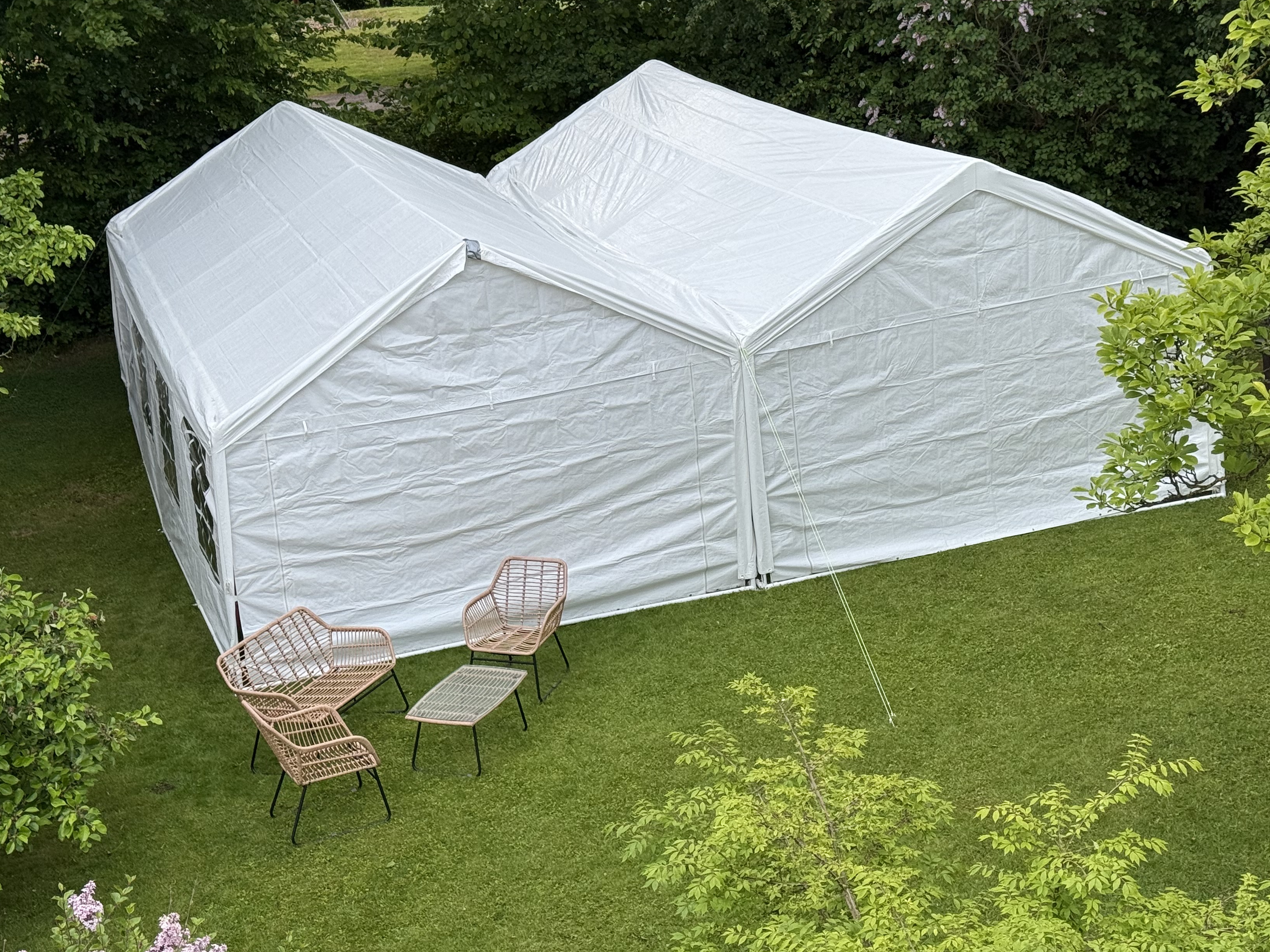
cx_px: 614
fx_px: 2165
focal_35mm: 59
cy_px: 388
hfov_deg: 32.7
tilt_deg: -17.2
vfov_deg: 24.8
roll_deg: +4.3
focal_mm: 6.76
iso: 64
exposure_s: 1/1330
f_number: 1.78
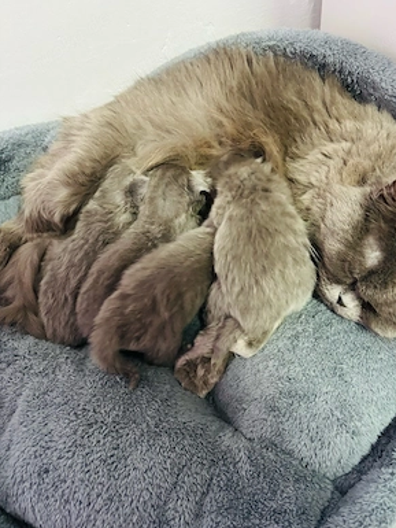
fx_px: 412
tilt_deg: -59.9
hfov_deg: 51.4
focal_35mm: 27
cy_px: 272
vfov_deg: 65.3
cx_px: 204
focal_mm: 5.96
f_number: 1.6
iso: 500
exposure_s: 1/25
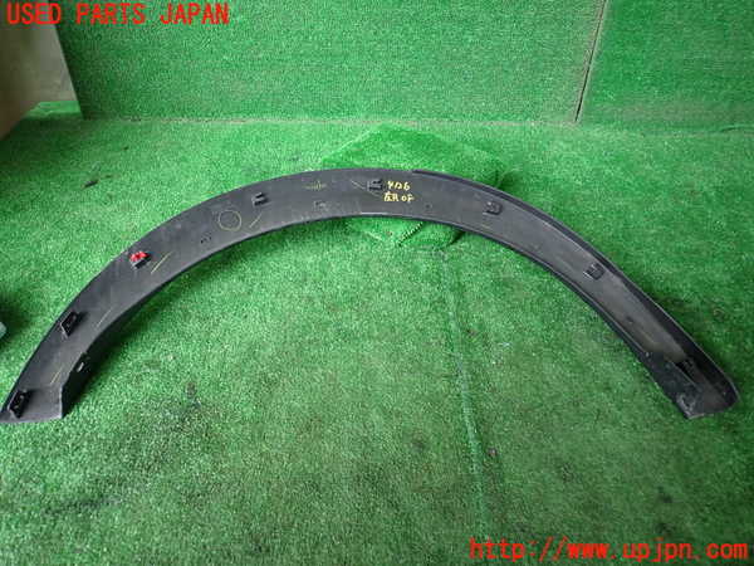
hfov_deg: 69.4
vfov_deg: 54.9
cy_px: 283
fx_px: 545
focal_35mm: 25
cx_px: 377
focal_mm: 4.5
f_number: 2
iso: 200
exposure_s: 1/50
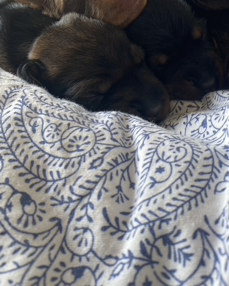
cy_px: 48
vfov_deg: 37.1
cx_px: 156
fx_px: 407
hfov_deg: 31.2
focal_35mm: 48
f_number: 1.8
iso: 64
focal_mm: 4.25
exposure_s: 1/121
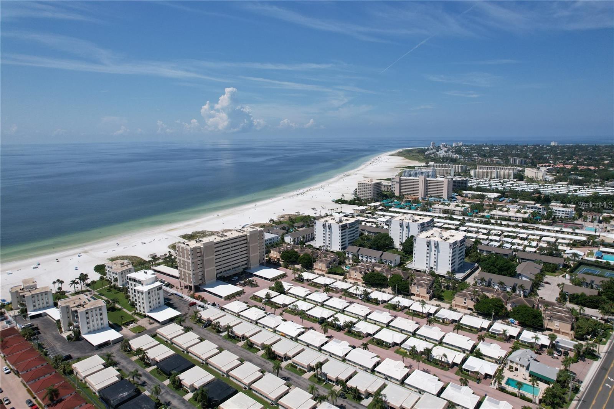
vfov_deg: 57.2
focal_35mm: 22
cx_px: 307
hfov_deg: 78.6
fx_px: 375
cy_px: 204
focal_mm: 8.38
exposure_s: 1/5000
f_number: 2.8
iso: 150
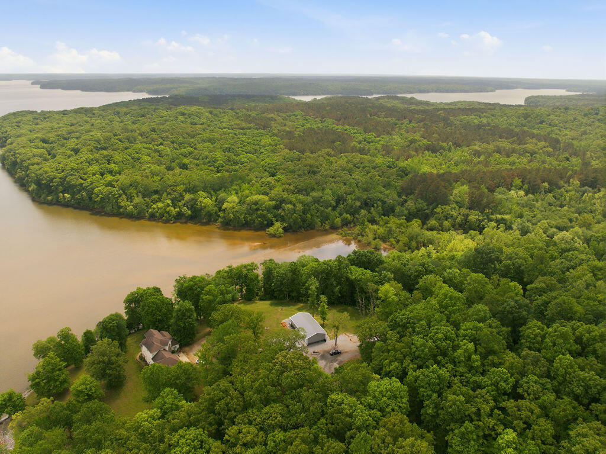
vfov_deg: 56.8
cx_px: 303
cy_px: 227
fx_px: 420
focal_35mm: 24
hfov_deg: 71.6
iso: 120
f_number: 2.8
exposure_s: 1/2500
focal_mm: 12.3
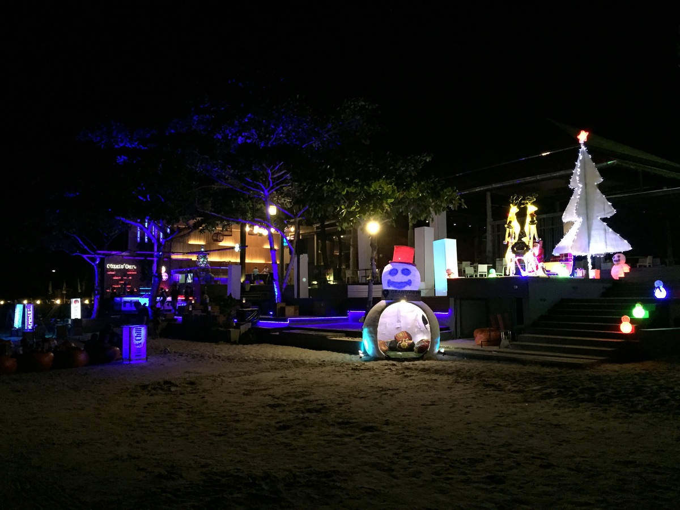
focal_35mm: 29
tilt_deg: +4.2
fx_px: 570
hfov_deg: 61.7
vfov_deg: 48.2
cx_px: 340
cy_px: 255
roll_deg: -0.3
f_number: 2.2
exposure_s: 1/15
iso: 500
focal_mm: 4.15
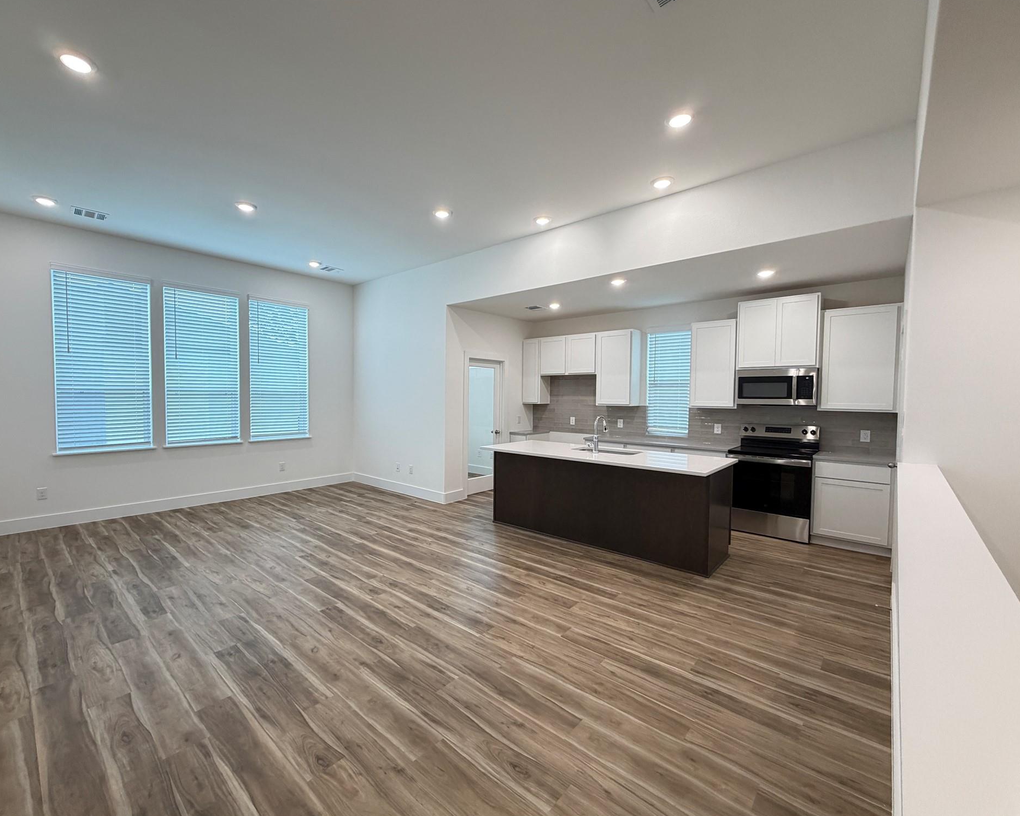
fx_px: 453
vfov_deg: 84.0
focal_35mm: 15
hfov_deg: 96.6
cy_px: 412
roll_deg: +0.1
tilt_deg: -2.3
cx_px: 476
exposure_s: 1/120
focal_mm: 2.22
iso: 250
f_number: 2.2
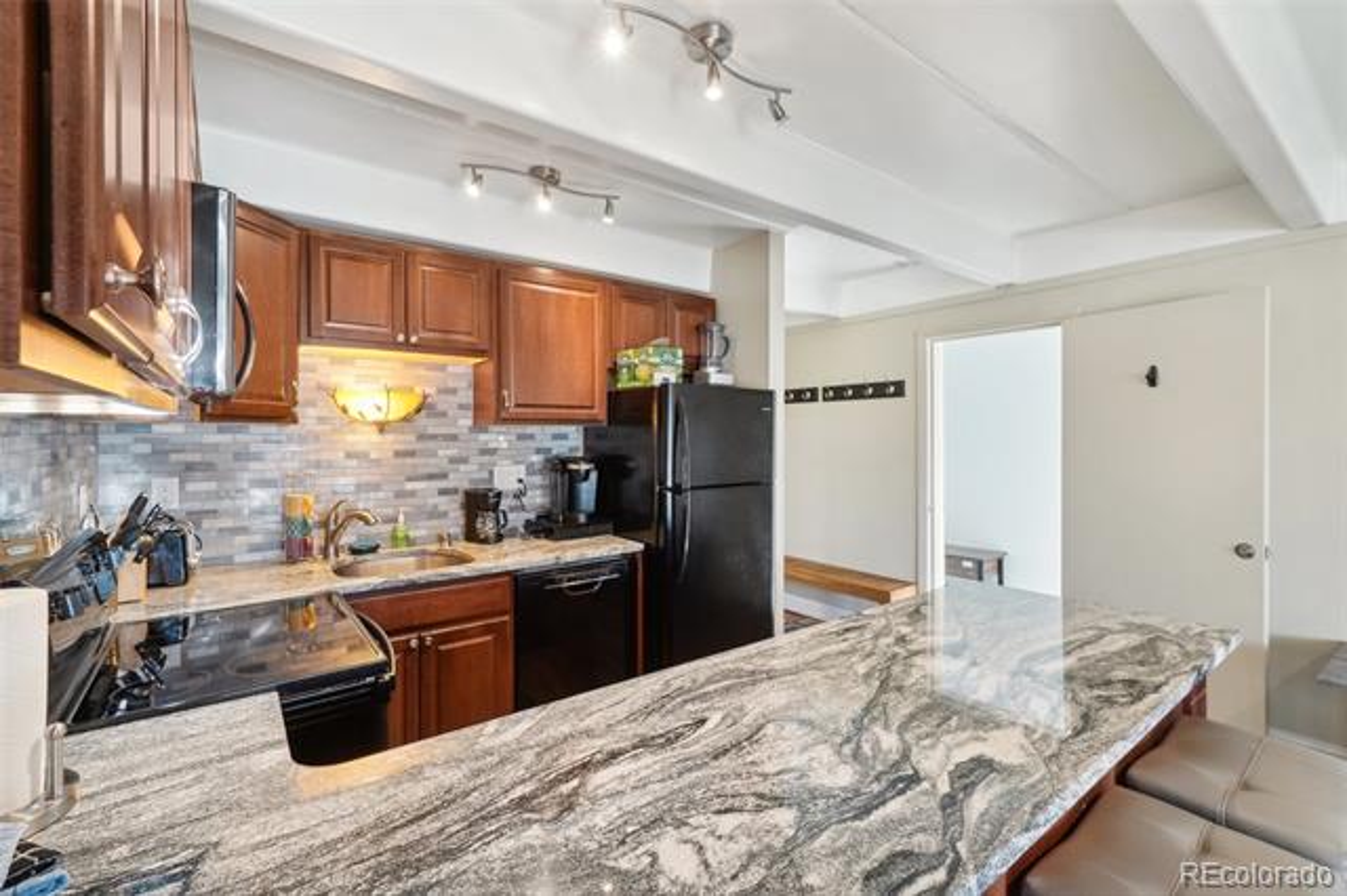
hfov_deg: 100.4
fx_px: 561
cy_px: 448
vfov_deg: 77.3
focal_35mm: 15
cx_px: 674
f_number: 8
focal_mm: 10
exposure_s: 1/10
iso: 400
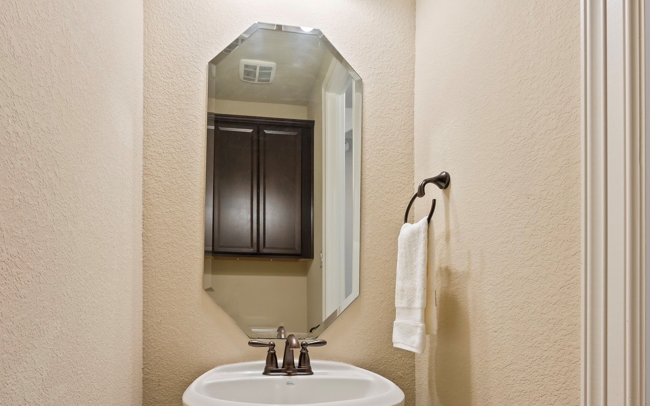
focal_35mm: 20
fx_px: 354
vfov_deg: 58.7
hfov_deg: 83.1
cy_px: 146
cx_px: 414
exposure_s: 1/1.67
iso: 125
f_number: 6.3
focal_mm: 15
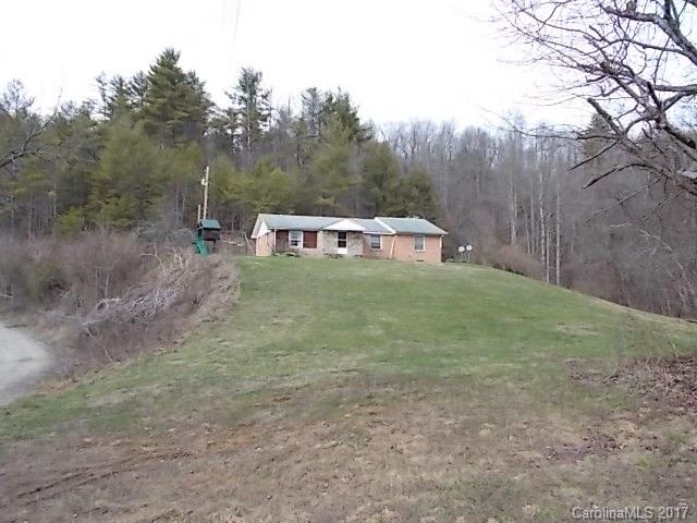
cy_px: 262
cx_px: 348
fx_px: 524
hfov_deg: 67.3
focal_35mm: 26
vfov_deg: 53.1
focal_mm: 4.6
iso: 80
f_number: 3.2
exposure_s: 1/250
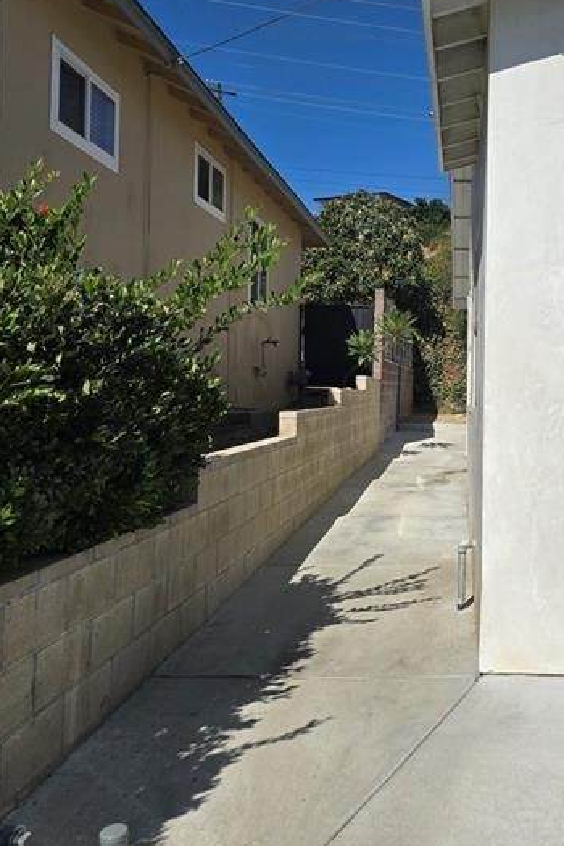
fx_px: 822
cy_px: 388
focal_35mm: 35
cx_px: 461
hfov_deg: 36.4
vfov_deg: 54.4
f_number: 1.7
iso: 12
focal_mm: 6.3
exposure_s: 1/1785
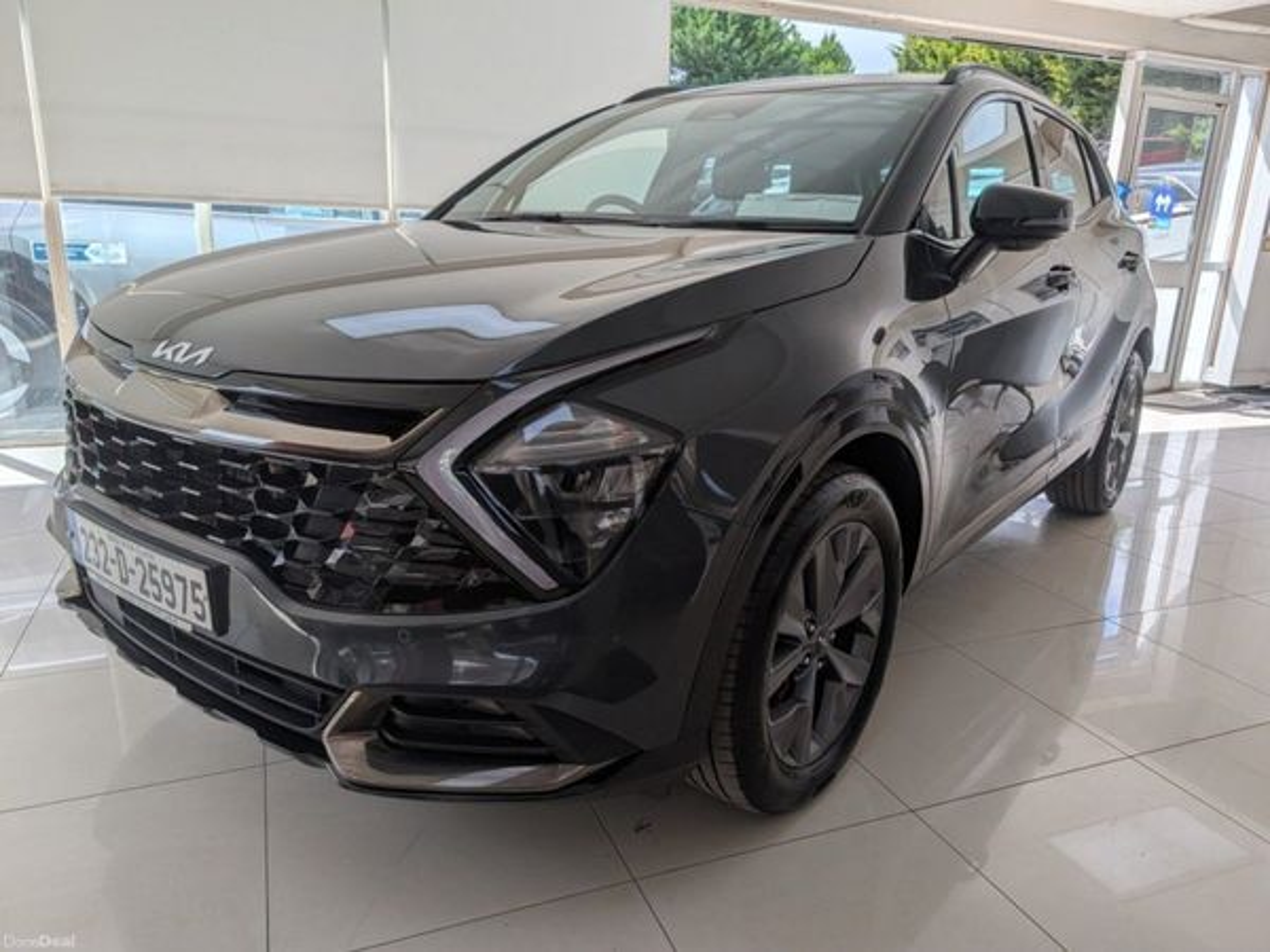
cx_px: 635
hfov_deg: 71.6
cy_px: 476
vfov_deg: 56.8
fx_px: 881
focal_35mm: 24
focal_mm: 6.9
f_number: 1.68
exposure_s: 1/405
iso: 22
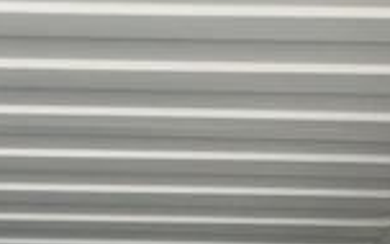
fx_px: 861
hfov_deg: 24.9
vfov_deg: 16.1
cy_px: 154
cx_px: 49
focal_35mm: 81
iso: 32
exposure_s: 1/122
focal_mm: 3
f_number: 1.8
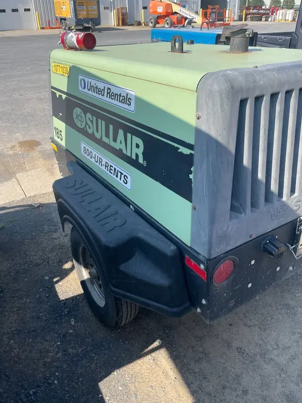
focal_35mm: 27
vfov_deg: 65.3
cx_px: 152
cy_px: 200
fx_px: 314
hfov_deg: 51.3
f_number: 1.6
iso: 32
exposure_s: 1/1473
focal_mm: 4.2
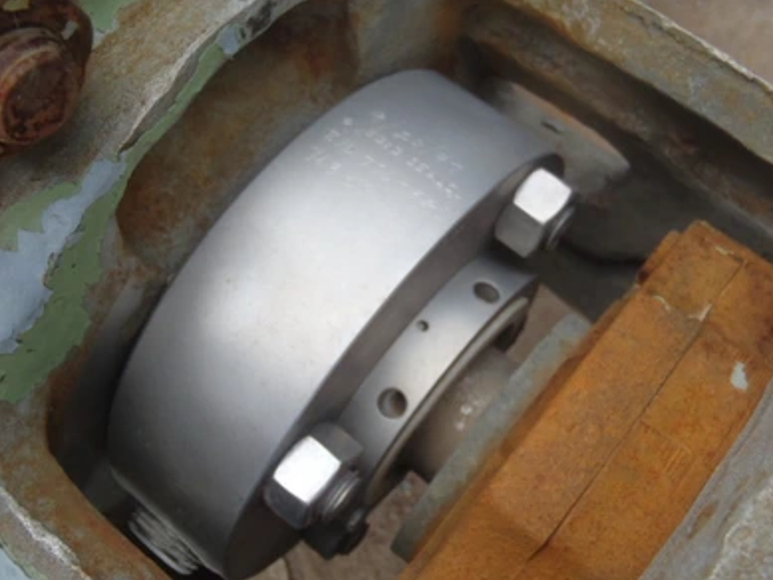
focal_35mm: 38
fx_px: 849
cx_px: 382
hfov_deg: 49.0
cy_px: 294
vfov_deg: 37.7
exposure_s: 1/160
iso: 160
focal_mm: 6.64
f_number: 4.7
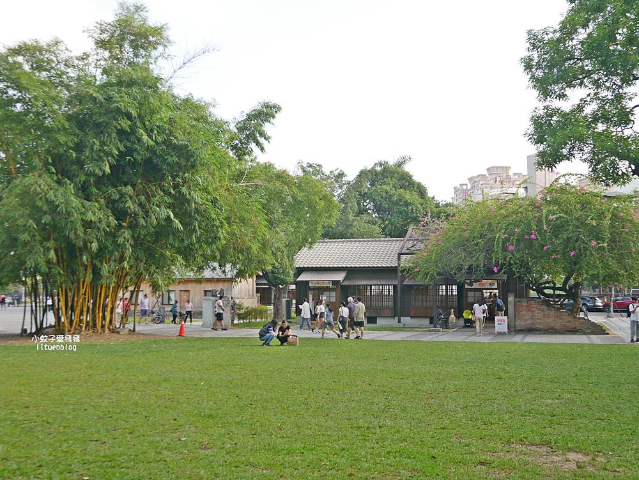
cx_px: 320
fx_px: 702
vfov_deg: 37.8
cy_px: 240
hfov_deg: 49.0
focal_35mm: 38
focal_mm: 19
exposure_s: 1/320
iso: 200
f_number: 4.3
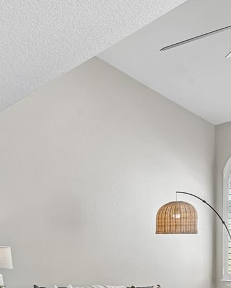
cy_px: 234
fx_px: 384
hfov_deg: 20.1
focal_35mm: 45
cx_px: -214
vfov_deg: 39.4
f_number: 10
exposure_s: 1/15
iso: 400
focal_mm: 14
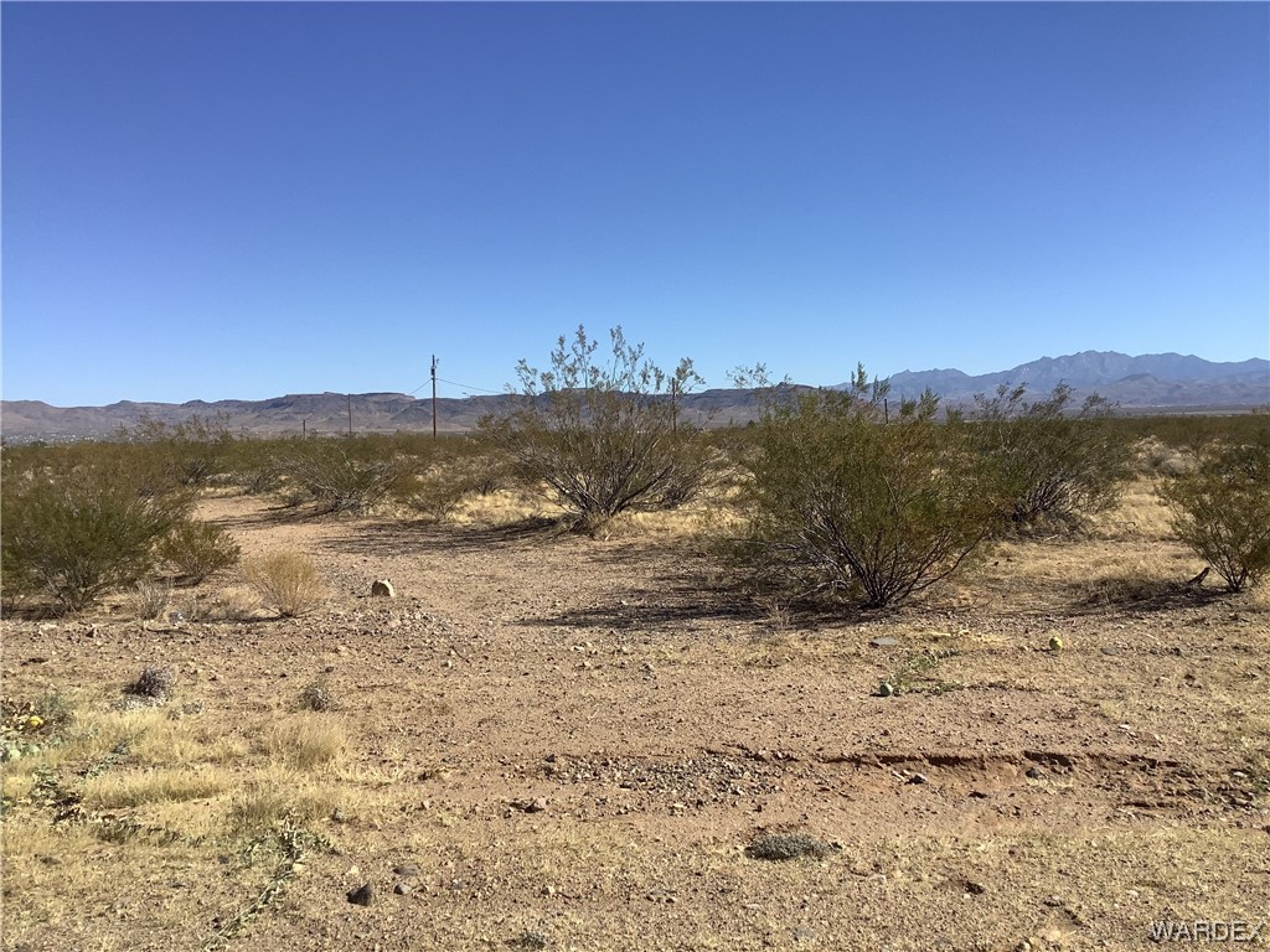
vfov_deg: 45.4
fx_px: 1137
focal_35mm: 31
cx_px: 635
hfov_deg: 58.4
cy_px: 476
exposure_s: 1/1894
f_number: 2.4
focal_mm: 3.3
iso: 25
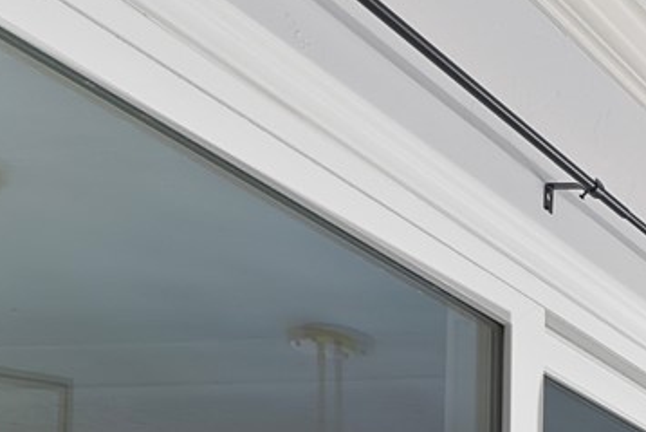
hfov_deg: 16.6
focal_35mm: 67
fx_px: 1203
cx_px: 1445
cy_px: 879
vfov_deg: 15.8
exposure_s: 1/6
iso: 640
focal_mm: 12
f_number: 9
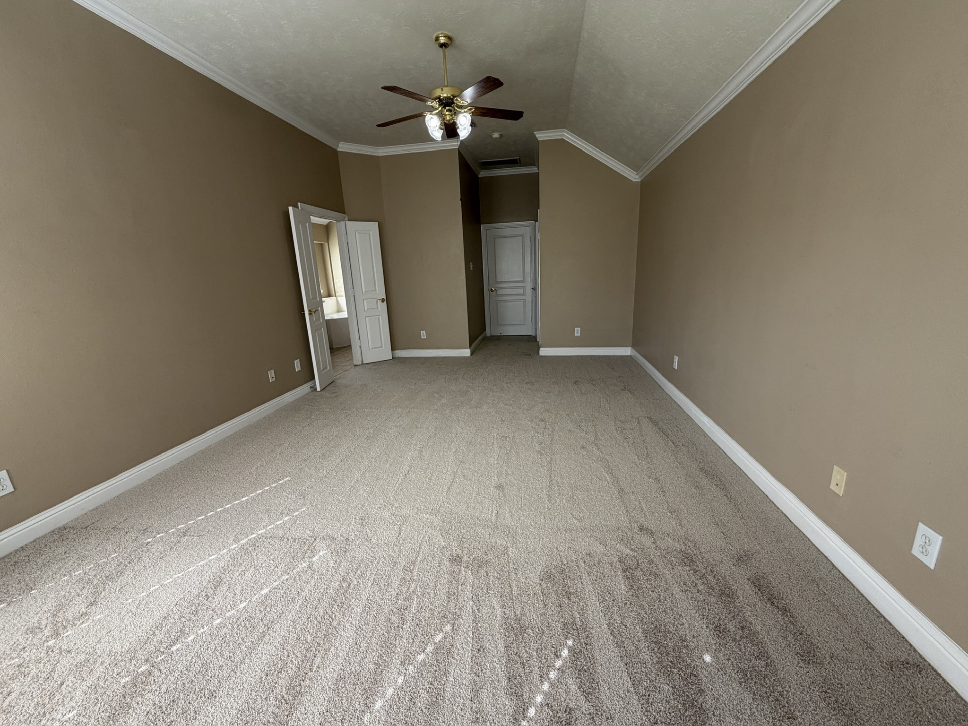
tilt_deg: -13.8
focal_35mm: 14
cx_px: 484
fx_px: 391
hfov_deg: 102.1
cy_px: 363
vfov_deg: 85.7
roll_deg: +3.2
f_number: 2.2
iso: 100
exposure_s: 1/121
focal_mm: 2.22
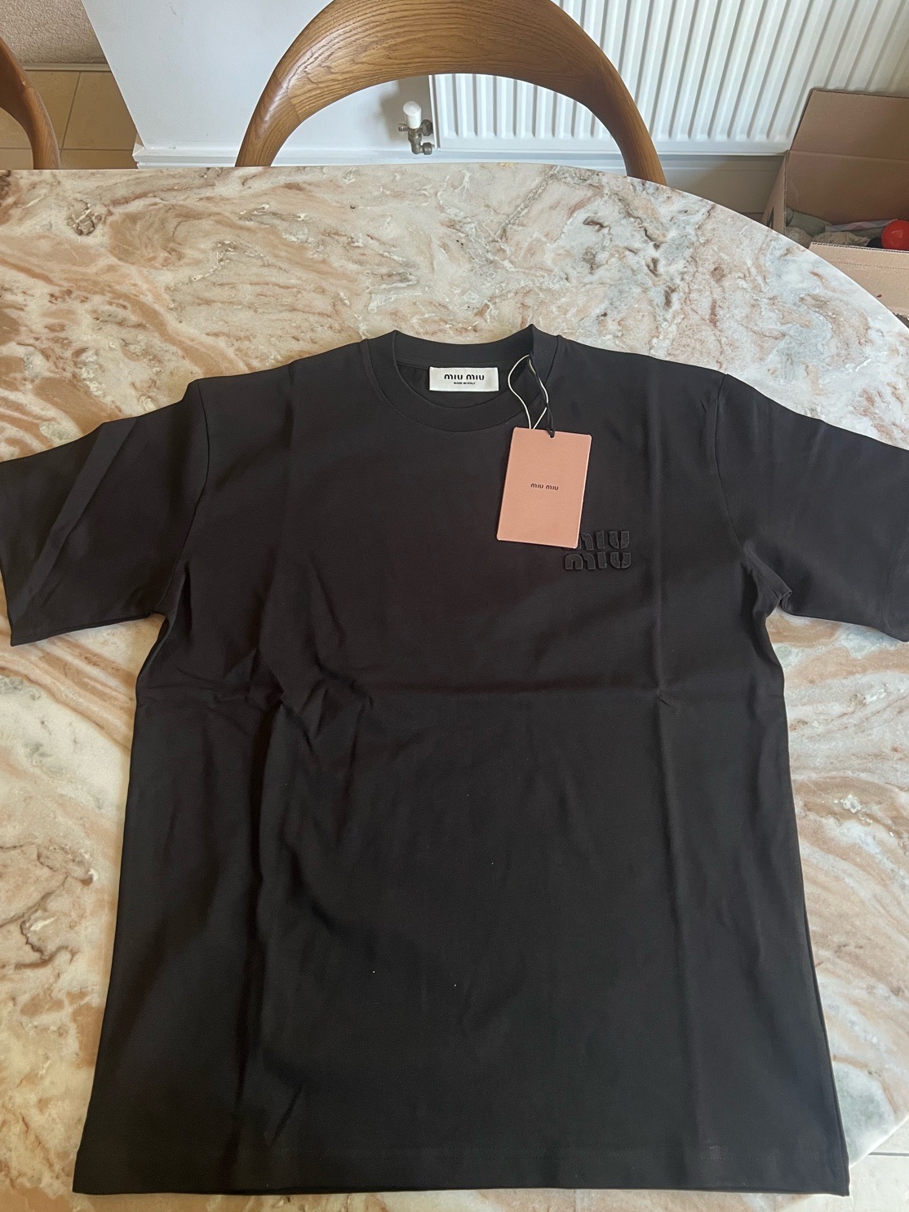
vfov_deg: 63.4
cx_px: 481
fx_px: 981
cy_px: 580
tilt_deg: -68.1
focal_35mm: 28
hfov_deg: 49.7
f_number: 1.5
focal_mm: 5.7
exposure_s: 1/60
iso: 250
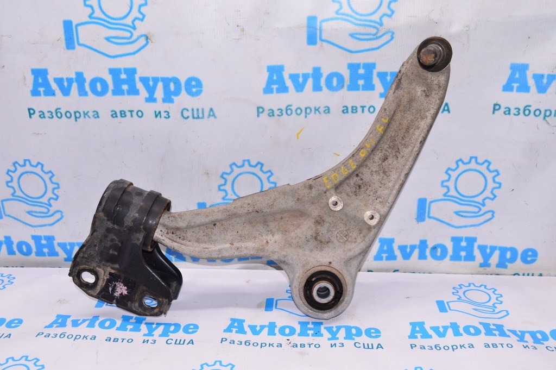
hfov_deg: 49.6
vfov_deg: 34.2
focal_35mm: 39
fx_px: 602
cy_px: 185
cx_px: 278
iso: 1600
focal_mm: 26
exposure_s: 1/125
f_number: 8
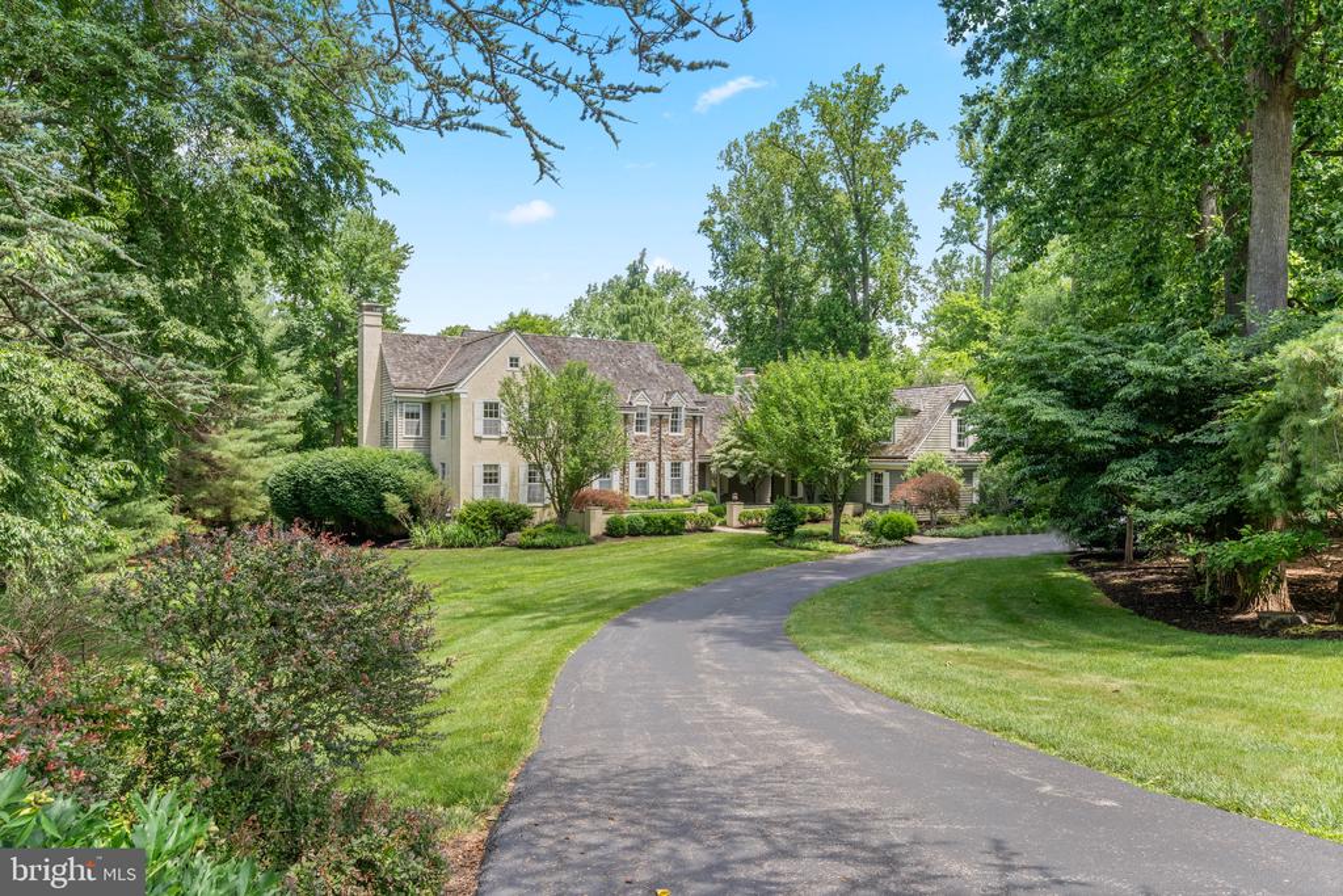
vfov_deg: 53.1
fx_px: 895
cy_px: 448
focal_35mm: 24
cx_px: 672
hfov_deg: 73.7
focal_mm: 24
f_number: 9
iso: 500
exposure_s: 1/125
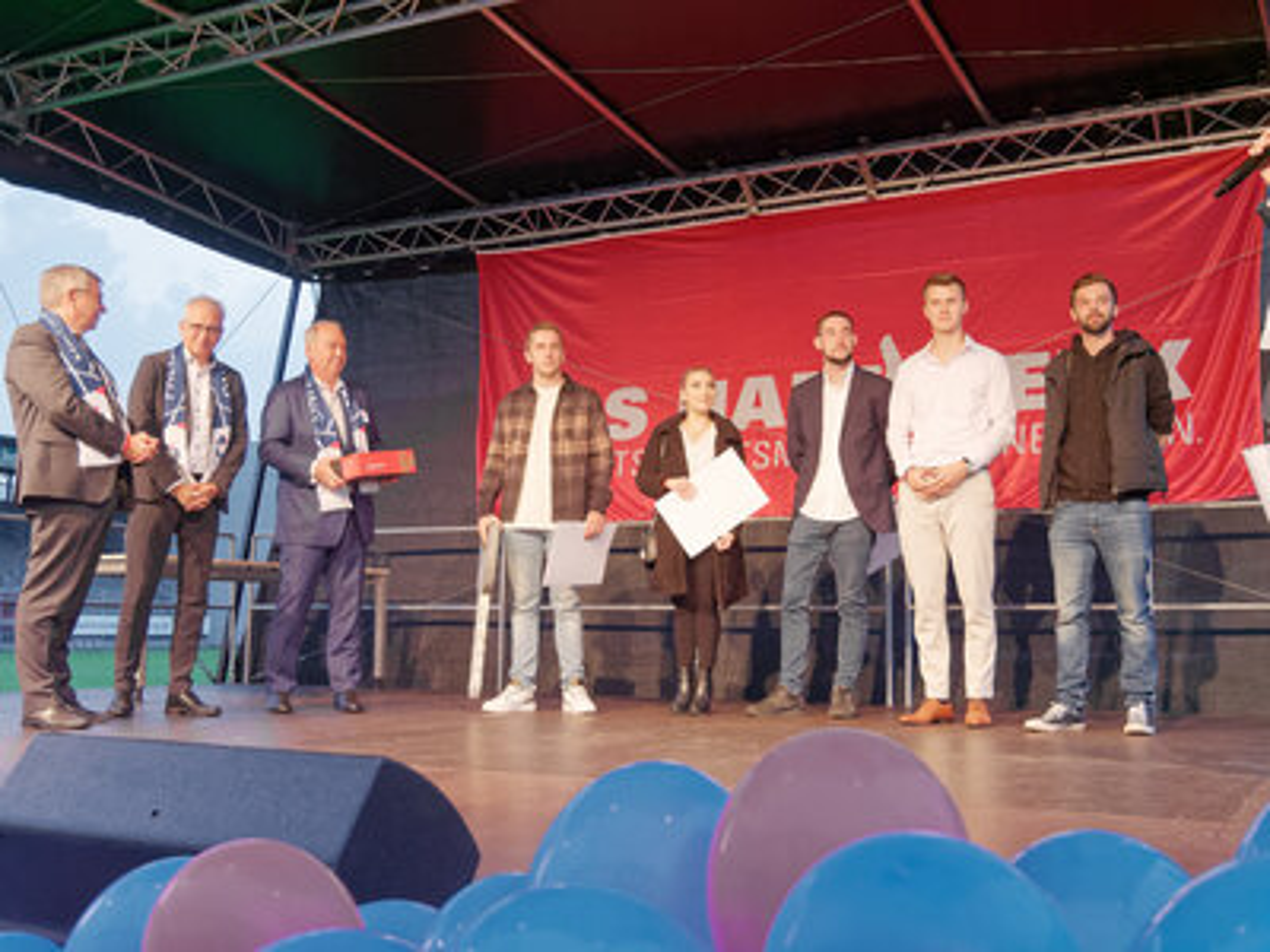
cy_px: 476
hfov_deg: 51.4
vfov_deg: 39.7
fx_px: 1321
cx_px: 635
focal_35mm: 36
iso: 3200
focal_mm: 18
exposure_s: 1/250
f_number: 3.9
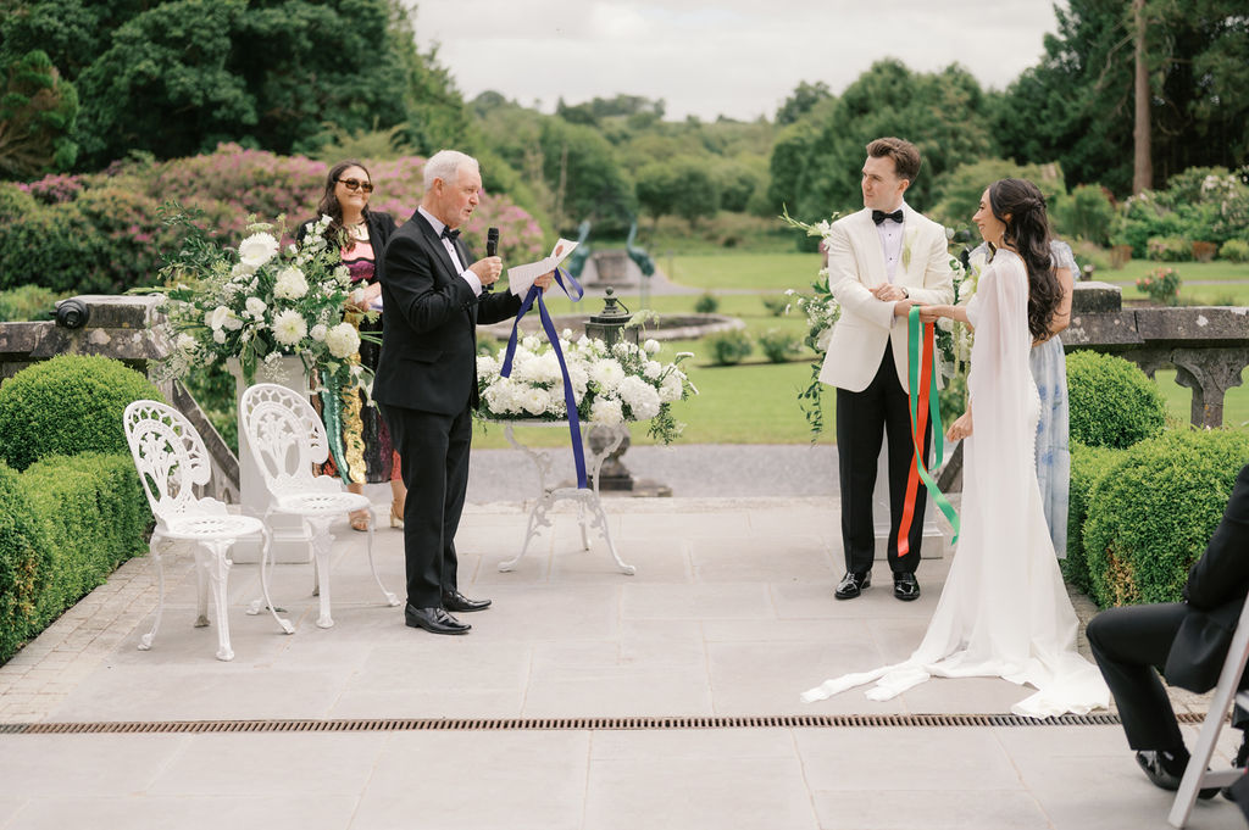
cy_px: 419
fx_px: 1813
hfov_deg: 38.0
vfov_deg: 25.8
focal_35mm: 52
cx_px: 622
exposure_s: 1/4000
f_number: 1.8
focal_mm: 50
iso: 100
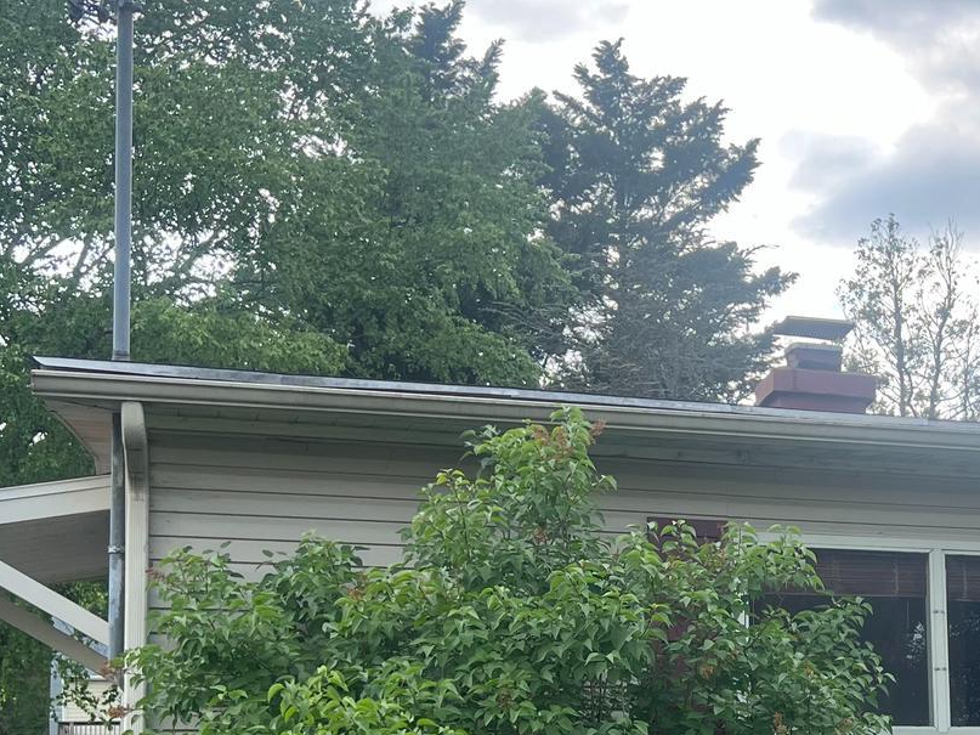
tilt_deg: +5.1
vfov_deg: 21.5
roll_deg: +1.5
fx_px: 1868
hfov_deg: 27.9
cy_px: 737
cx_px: 950
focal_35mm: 66
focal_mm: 5.7
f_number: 1.5
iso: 50
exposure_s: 1/1449
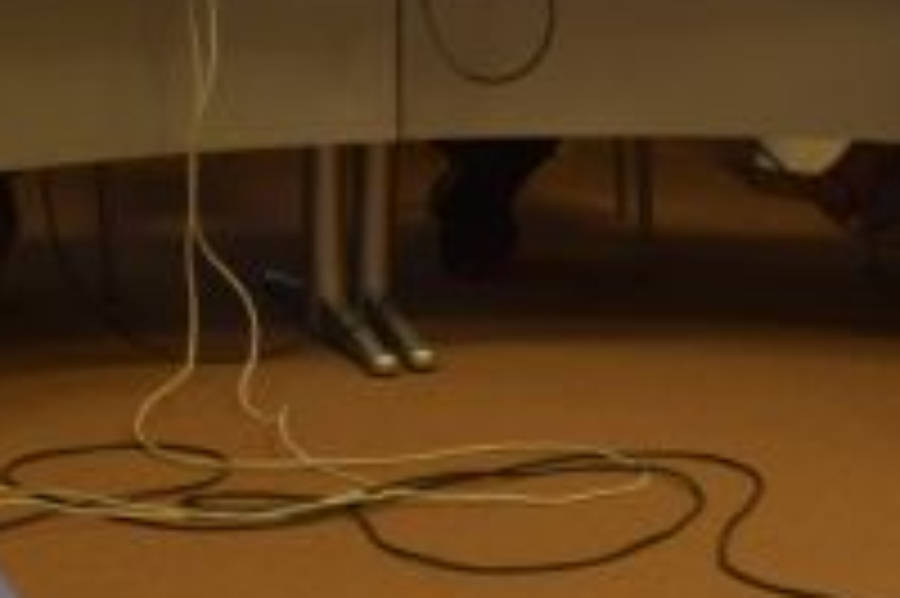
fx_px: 4506
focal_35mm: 180
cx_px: 202
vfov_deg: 7.5
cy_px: -97
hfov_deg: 11.4
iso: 400
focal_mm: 25
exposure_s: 1/40
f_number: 4
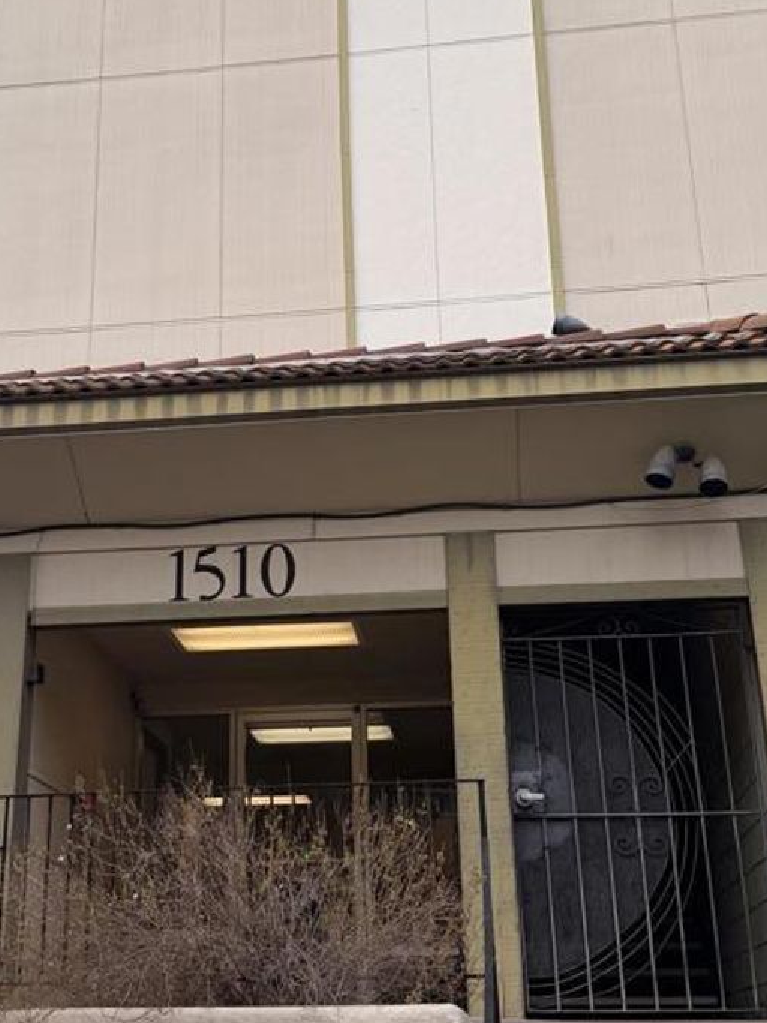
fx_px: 1419
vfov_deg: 39.6
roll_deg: +0.1
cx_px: 279
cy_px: 477
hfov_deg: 30.1
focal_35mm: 48
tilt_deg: +23.2
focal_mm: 6.76
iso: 100
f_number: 1.78
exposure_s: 1/735
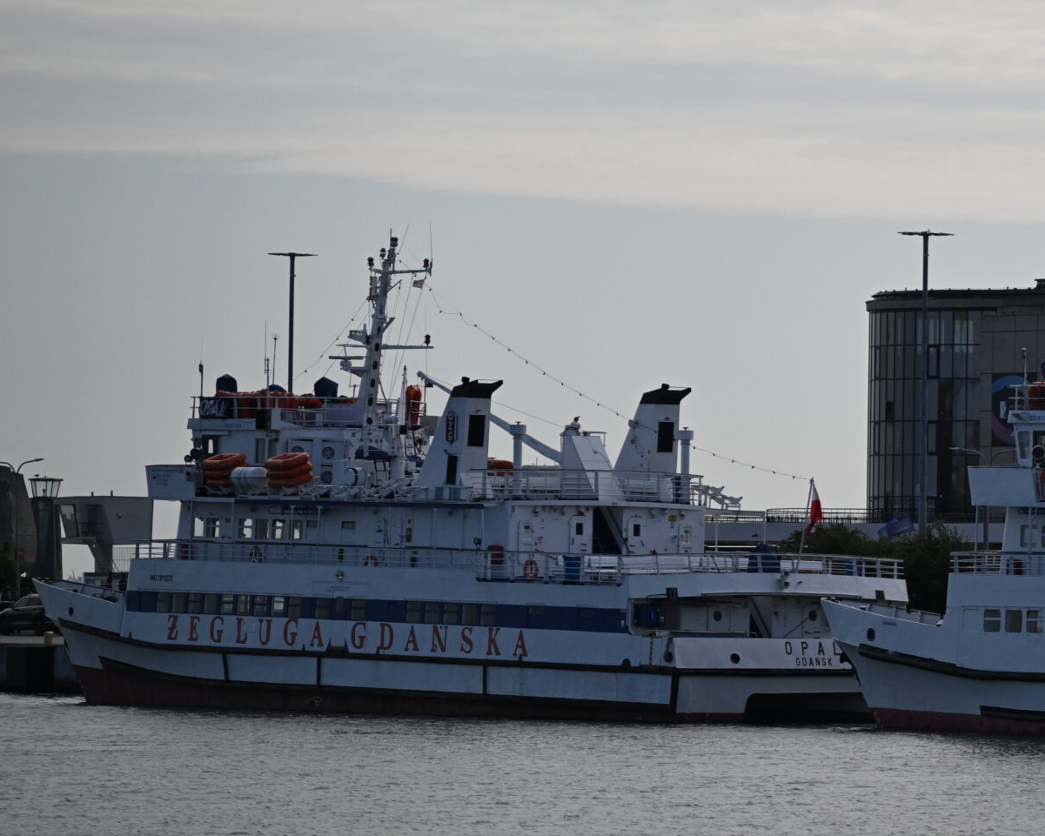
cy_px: 421
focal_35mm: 240
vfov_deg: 6.4
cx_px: 1090
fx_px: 7423
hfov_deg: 8.0
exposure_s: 1/6400
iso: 400
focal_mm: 120
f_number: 4
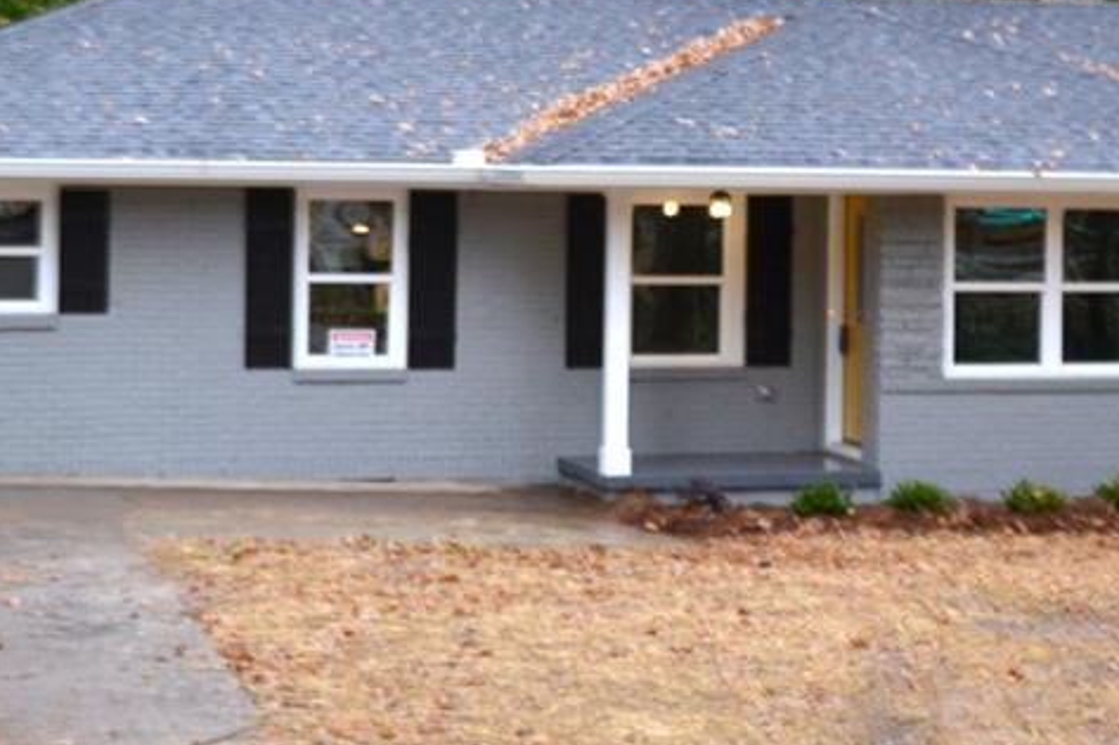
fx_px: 2424
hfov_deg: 25.9
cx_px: 672
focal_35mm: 78
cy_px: 208
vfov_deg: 17.4
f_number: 4.5
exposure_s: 1/80
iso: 400
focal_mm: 24
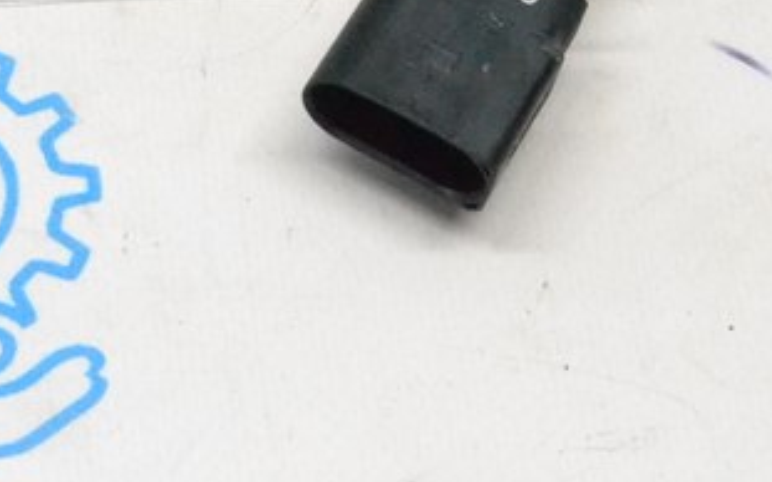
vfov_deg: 8.0
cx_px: -238
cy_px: -212
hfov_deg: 12.6
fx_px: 3386
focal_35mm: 161
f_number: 13
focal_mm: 32
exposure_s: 1/100
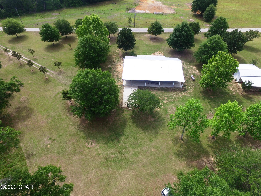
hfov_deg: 81.7
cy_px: 98
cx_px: 130
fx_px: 151
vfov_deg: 66.0
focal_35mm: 20
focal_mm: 3.61
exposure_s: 1/803
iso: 100
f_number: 2.8
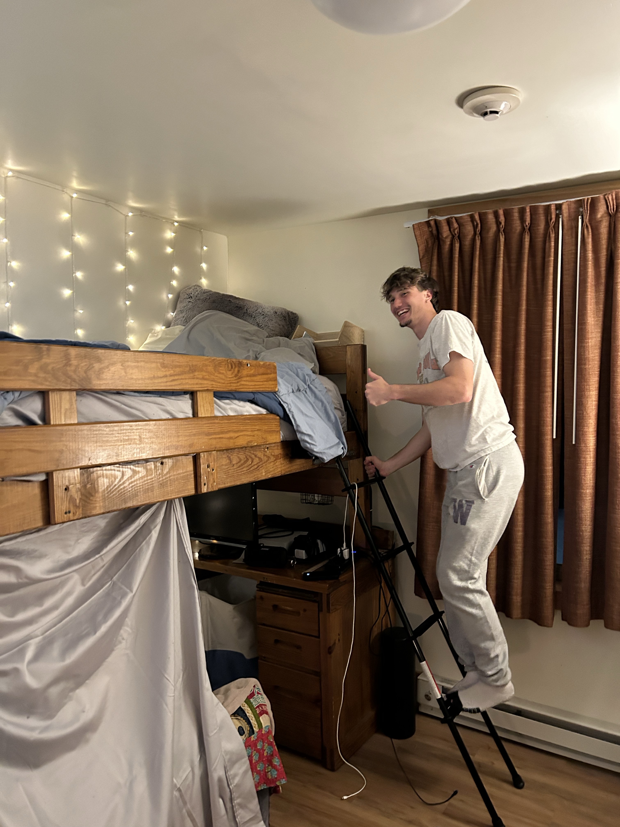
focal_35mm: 26
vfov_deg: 67.3
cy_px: 414
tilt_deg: -3.5
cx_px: 310
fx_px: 621
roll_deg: -0.3
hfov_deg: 53.1
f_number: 1.5
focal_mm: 5.7
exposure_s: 1/30
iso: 640
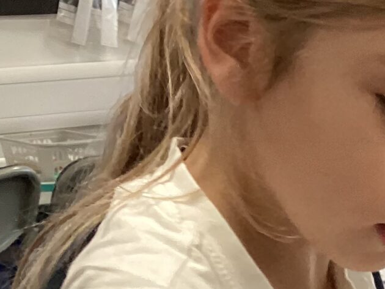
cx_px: 504
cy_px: 548
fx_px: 1401
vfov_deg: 10.9
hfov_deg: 14.9
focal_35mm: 126
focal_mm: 3.3
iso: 160
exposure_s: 1/60
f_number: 2.4
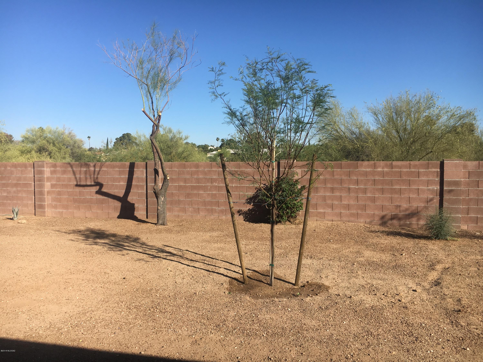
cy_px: 181
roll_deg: +0.0
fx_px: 405
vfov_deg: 48.2
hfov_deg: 61.7
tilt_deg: -4.5
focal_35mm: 29
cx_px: 242
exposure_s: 1/1923
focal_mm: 4.15
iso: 25
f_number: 2.2
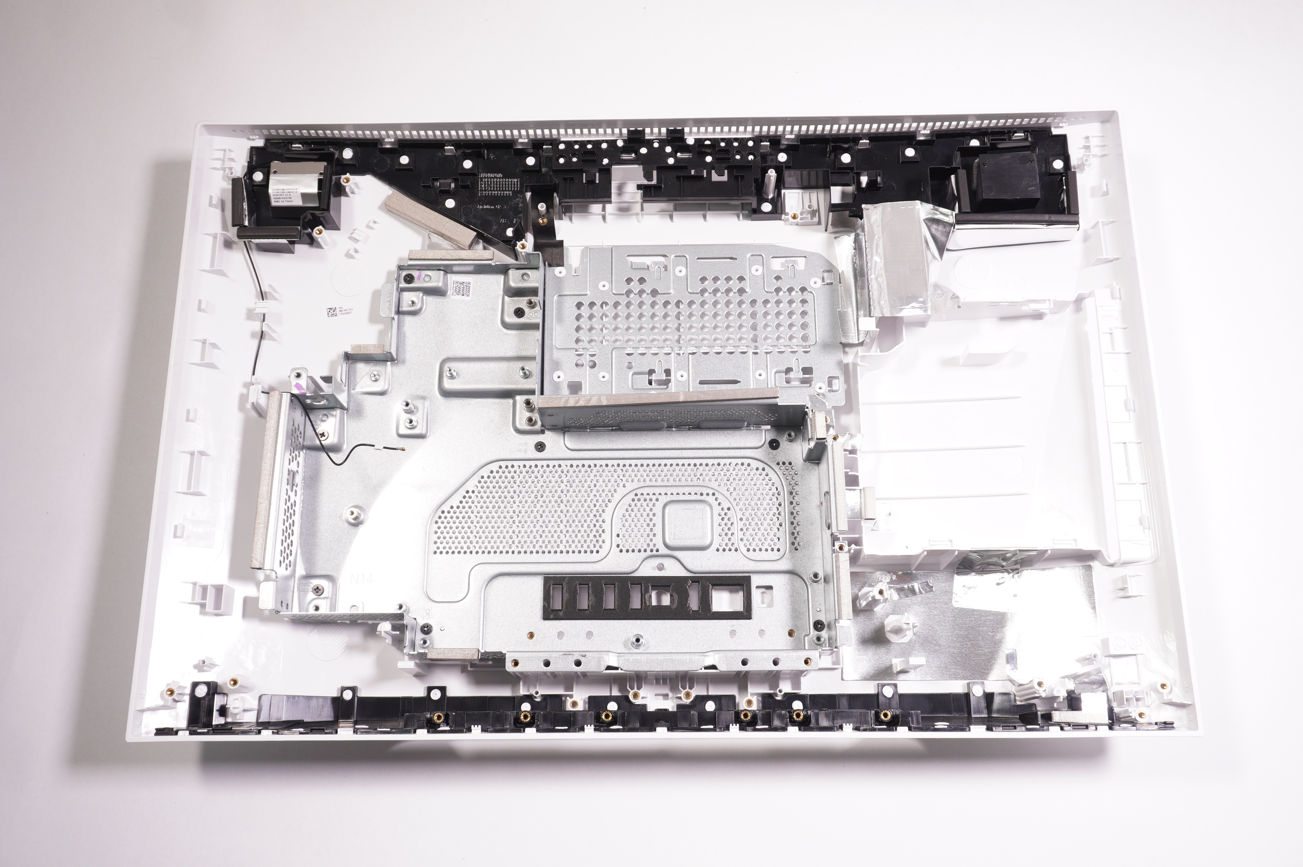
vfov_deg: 41.6
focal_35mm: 32
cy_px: 434
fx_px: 1139
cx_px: 652
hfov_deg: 59.5
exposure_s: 1/100
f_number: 5.6
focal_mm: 21
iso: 400
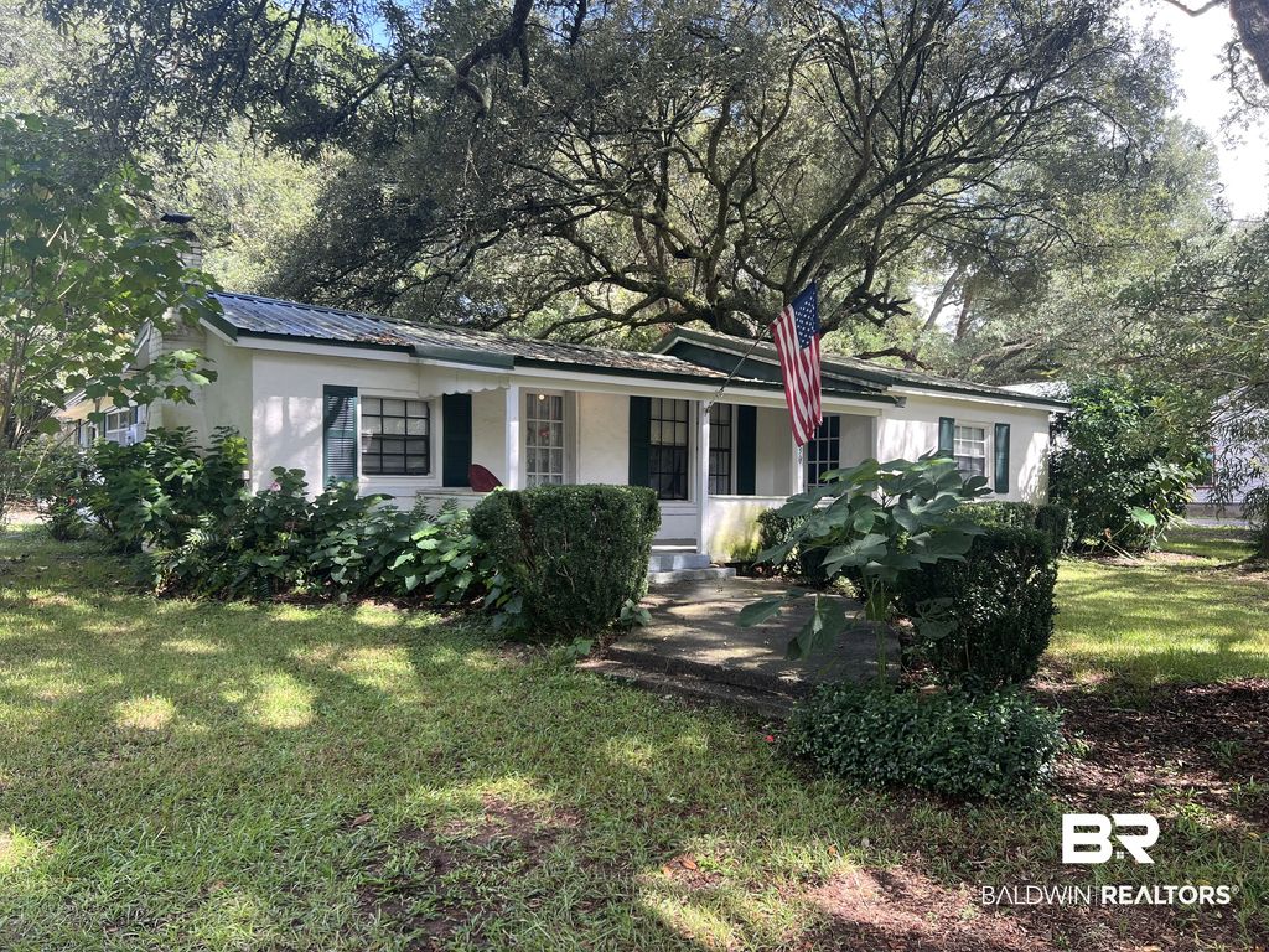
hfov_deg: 67.3
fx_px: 953
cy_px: 476
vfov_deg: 53.1
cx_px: 634
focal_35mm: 26
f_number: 1.5
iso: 50
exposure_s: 1/312
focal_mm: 5.7
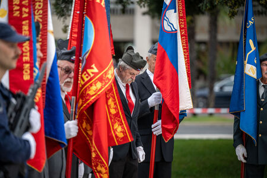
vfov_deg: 8.1
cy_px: 89
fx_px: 1261
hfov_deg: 12.1
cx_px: 134
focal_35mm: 170
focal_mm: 170
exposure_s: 1/400
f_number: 3.2
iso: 64
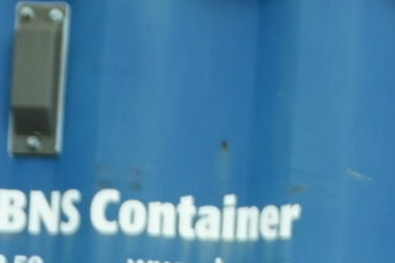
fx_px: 3543
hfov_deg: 6.2
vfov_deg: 4.1
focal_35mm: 323
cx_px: 721
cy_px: 887
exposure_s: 1/250
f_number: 4.5
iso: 220
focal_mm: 27.5
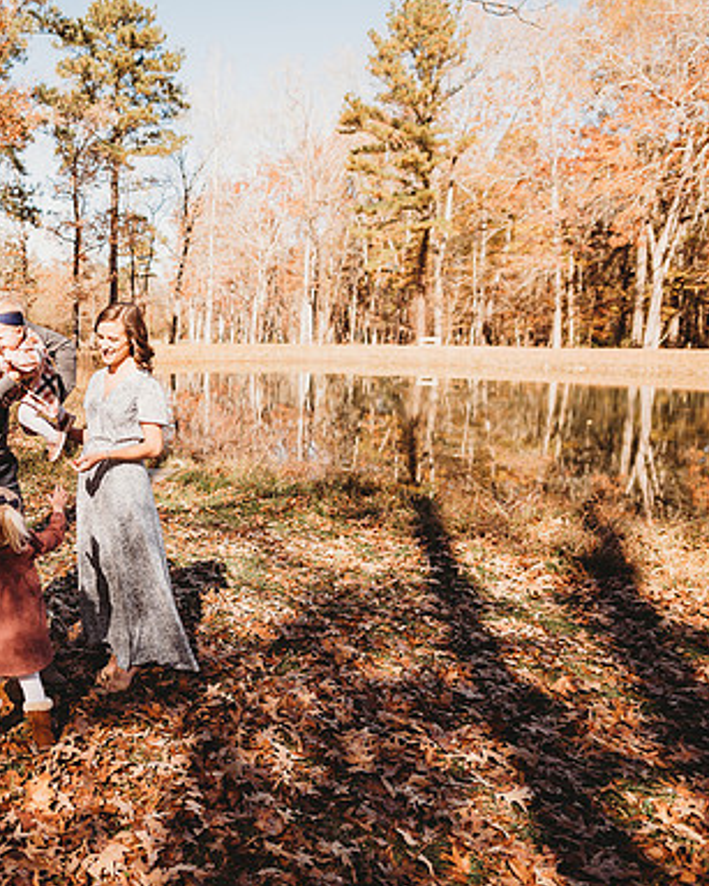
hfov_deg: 39.7
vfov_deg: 52.9
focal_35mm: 34
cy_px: 444
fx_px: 892
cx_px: 51
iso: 100
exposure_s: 1/1600
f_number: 2.8
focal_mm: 24
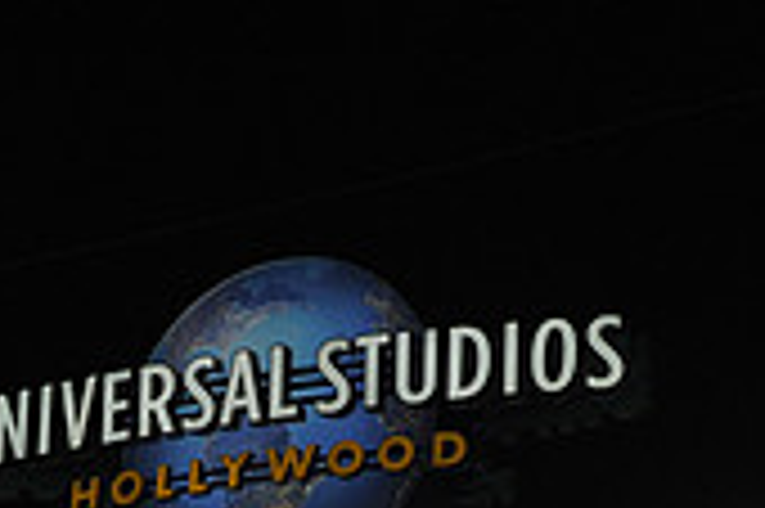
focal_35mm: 325
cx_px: 279
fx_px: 6899
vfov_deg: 4.2
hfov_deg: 6.3
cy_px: 850
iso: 1250
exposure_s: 1/320
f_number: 9
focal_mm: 95
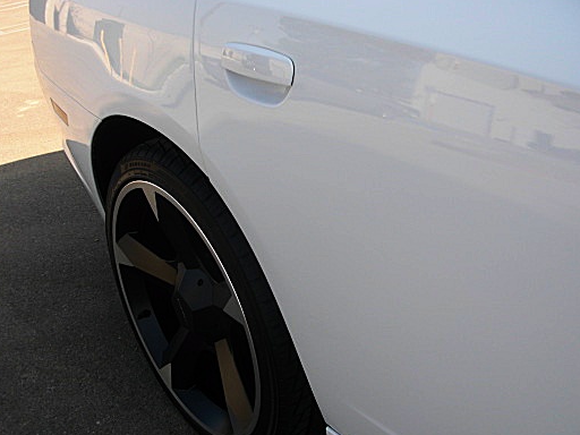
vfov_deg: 32.2
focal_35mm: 45
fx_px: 754
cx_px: 274
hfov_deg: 42.1
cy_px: 224
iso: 50
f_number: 2.8
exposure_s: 1/500
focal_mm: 6.3
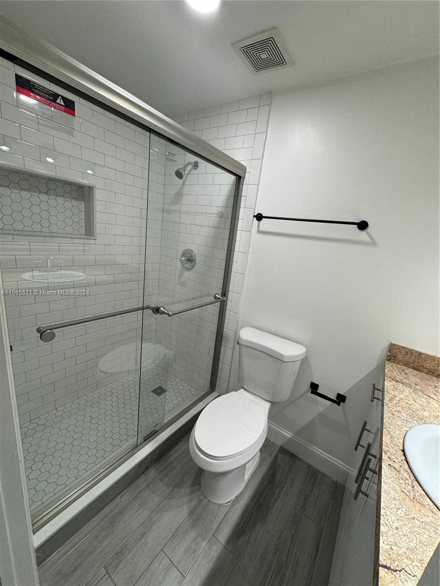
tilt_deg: -14.1
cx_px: 220
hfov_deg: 85.7
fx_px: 237
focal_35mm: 14
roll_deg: -8.0
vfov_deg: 102.1
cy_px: 293
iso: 160
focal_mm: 2.22
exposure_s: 1/120
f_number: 2.2
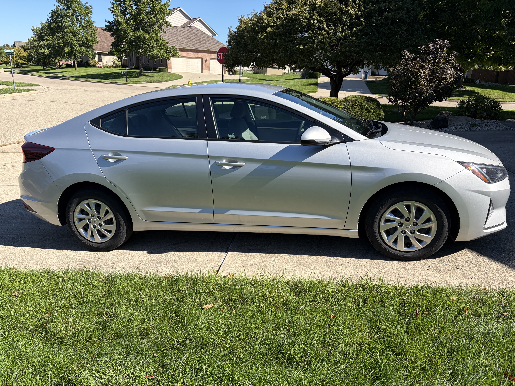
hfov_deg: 67.3
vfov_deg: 53.1
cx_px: 258
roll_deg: -1.7
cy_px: 193
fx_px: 387
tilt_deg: -16.6
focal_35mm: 26
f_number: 1.6
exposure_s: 1/2747
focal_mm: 5.96
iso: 64
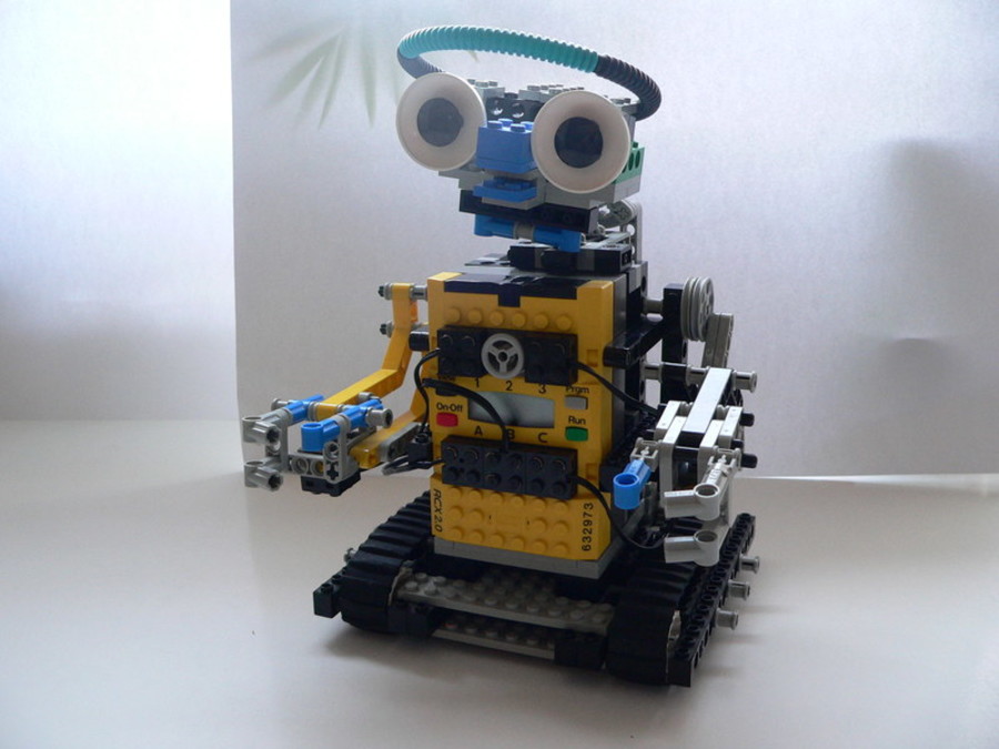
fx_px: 1039
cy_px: 374
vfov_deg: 39.7
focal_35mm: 36
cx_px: 500
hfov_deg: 51.4
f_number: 2.8
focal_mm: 6
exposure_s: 1/60
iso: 200
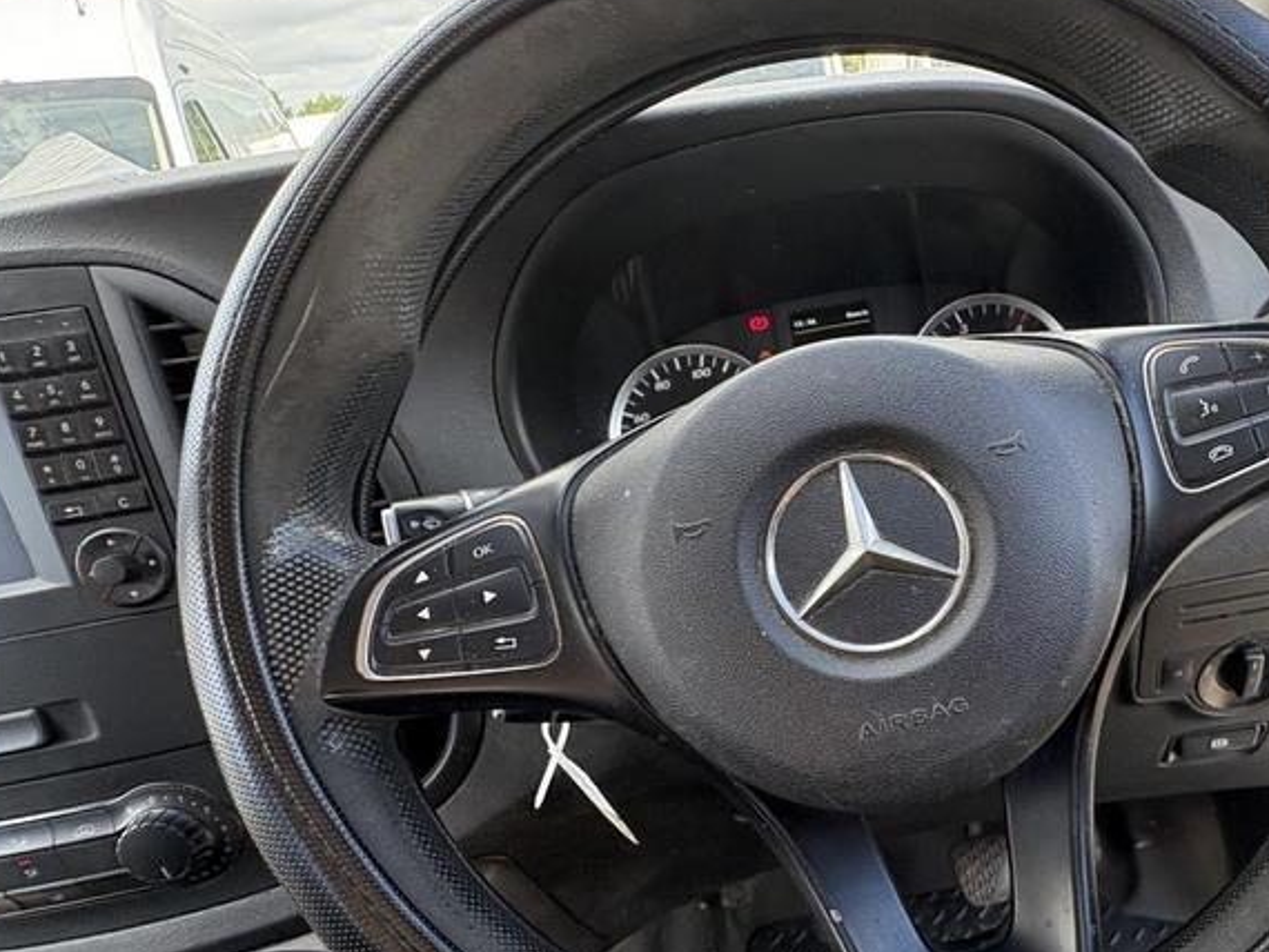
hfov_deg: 72.8
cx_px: 897
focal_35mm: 22
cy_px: 607
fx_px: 807
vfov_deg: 60.1
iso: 125
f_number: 2.2
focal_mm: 2.22
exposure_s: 1/141
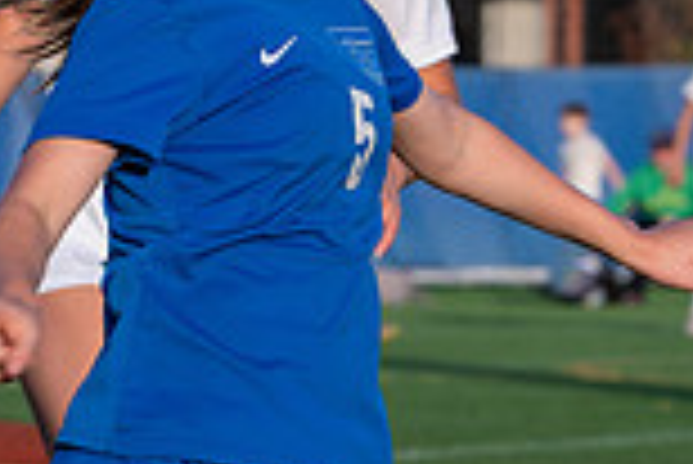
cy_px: 355
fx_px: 11734
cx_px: -4
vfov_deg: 2.3
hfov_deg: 3.4
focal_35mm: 609
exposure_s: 1/500
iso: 180
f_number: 5.6
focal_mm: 110
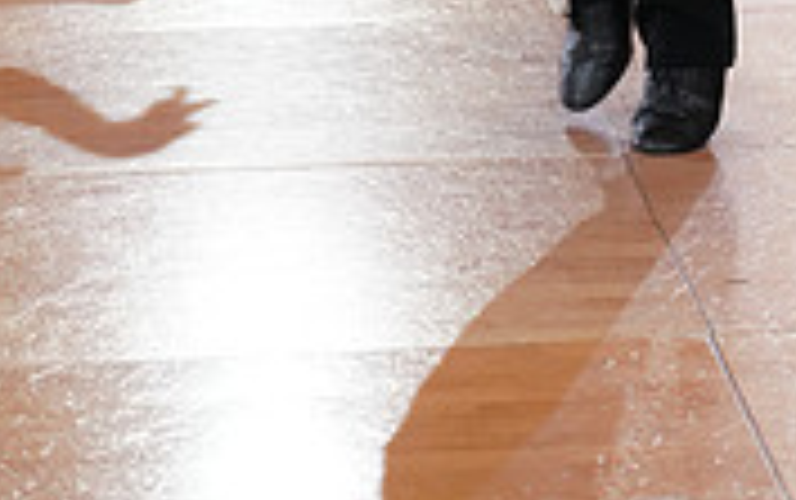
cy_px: -626
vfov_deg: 4.9
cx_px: 785
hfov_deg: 8.0
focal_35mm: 260
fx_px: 5646
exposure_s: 1/400
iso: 1600
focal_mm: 78
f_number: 2.8
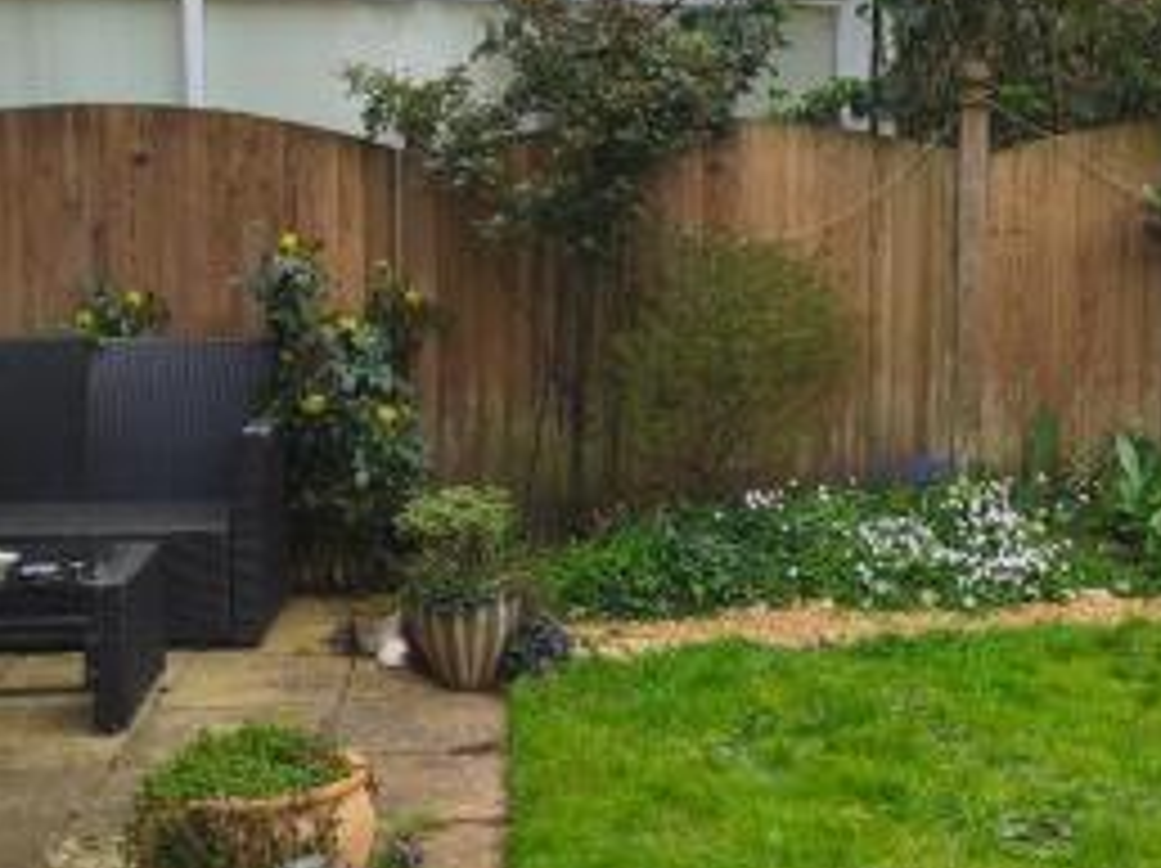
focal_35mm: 52
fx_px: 1742
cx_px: 799
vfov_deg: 28.0
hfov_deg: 36.4
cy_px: 412
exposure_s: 1/424
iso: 50
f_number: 1.65
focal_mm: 6.18
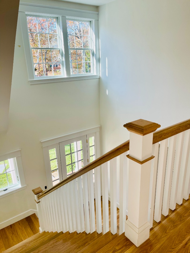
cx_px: 95
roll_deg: +1.5
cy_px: 126
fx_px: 183
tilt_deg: -19.0
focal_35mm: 25
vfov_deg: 69.4
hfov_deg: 54.9
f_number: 1.6
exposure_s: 1/184
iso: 32
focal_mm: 5.1
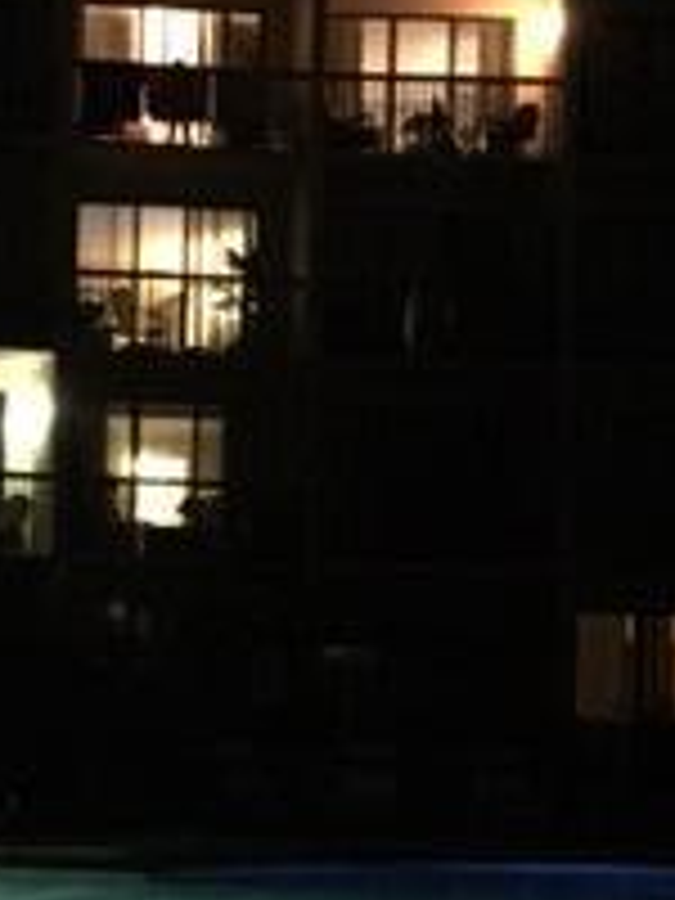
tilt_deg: +3.6
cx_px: 0
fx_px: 2418
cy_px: 657
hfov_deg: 15.6
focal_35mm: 93
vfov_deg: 20.9
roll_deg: -1.6
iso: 500
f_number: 2.2
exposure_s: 1/4
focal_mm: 4.15
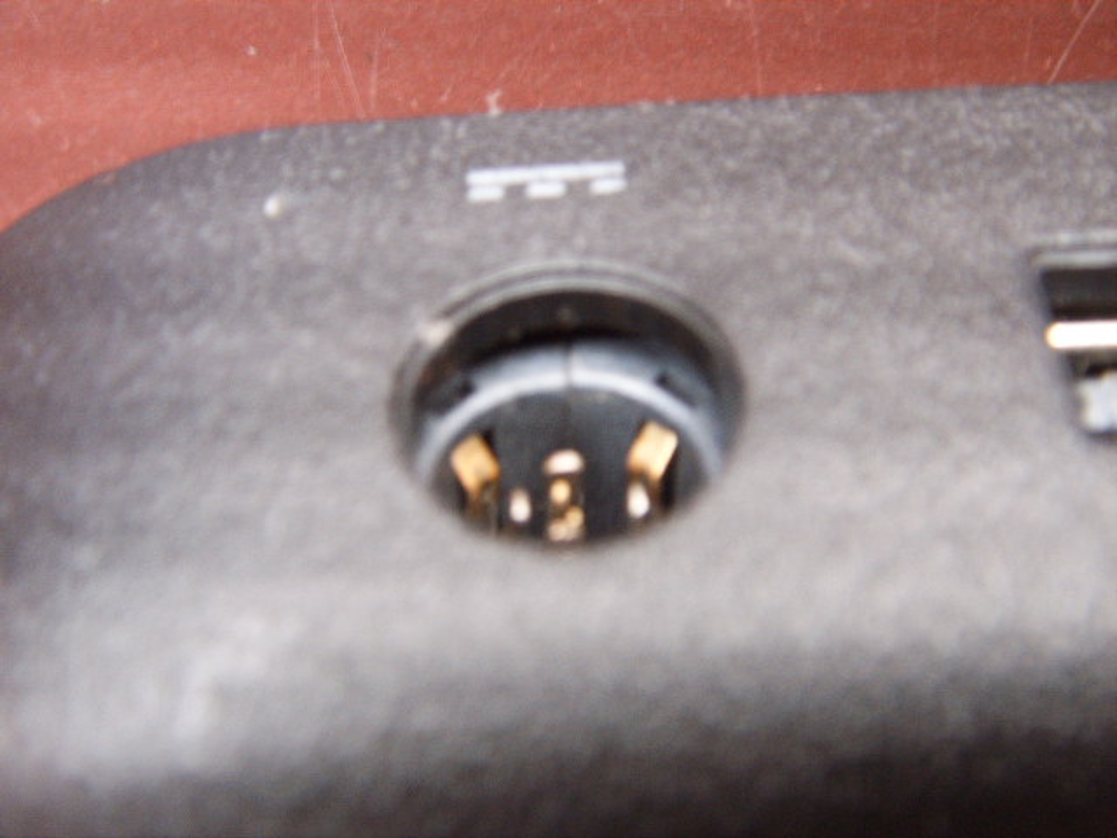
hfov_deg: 47.9
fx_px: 1258
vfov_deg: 36.8
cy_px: 419
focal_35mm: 39
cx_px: 558
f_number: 3.5
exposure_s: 1/2
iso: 152
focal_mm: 6.6
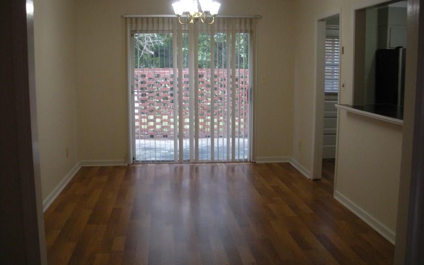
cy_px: 119
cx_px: 214
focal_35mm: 39
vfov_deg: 32.7
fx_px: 451
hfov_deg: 50.4
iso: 247
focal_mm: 6.3
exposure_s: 1/60.1
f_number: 3.5
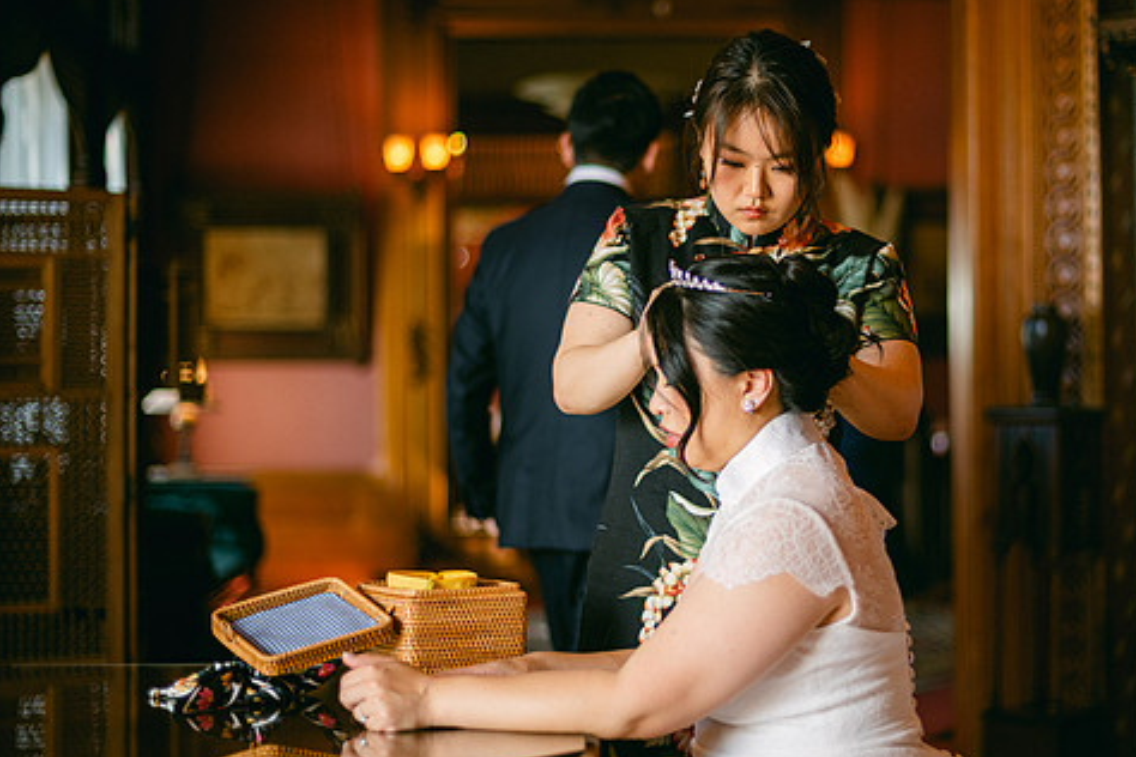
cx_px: 693
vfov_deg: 19.2
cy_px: 368
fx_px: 2240
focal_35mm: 71
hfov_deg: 28.4
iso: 250
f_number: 1.8
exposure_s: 1/125
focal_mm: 58
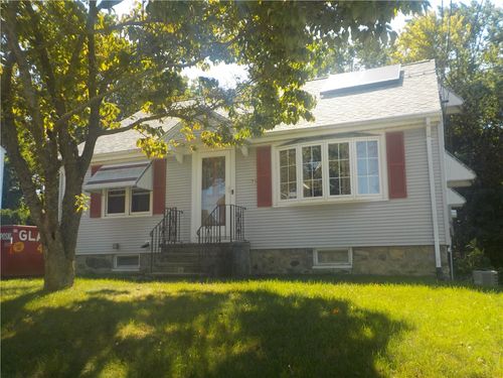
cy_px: 189
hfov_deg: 60.0
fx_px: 436
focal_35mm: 30
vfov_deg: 46.8
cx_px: 252
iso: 125
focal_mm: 4.1
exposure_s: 1/400
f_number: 3.3
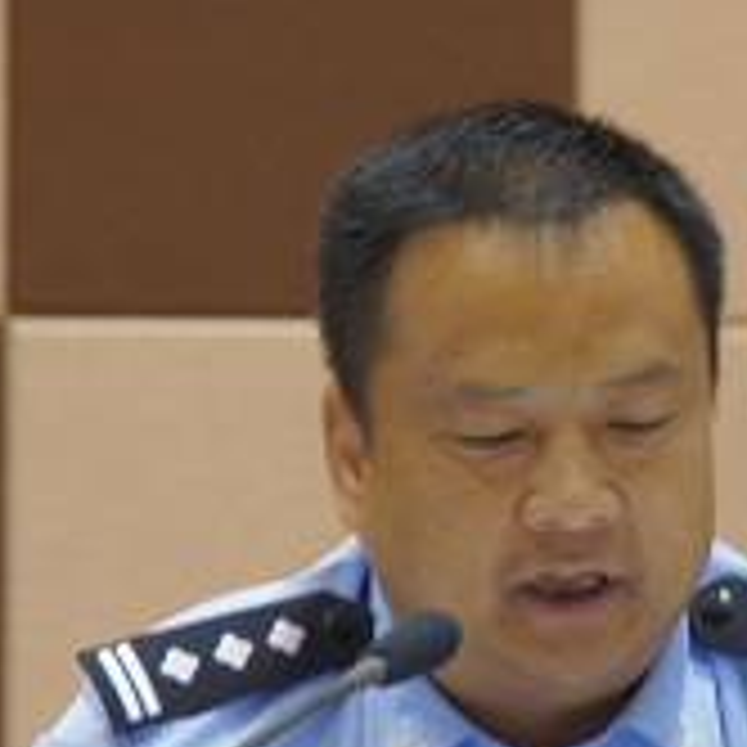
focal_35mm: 920
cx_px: 734
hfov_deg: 1.9
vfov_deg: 1.9
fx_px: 22461
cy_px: 421
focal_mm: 200
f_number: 9
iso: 400
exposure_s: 1/6
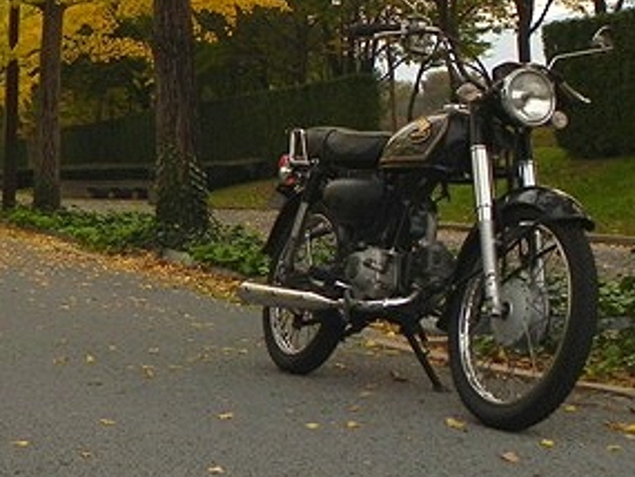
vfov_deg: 18.1
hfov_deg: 24.2
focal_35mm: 79
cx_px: 89
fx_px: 1450
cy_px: -18
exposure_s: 1/316
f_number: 4
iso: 200
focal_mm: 6.6
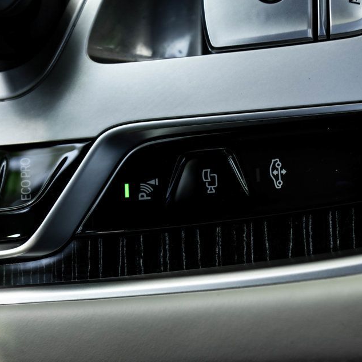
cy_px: 237
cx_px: 181
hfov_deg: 25.7
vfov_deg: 25.6
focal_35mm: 67
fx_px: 793
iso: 800
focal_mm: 52
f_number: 4.5
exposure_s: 1/250
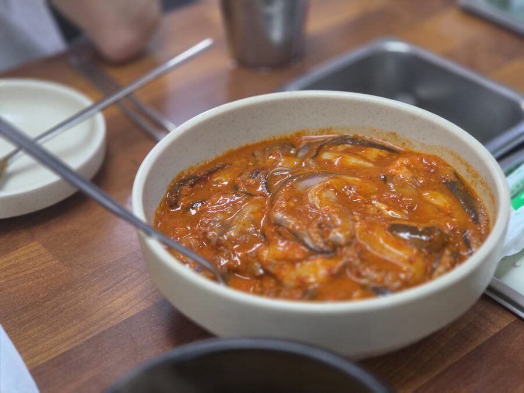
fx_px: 1044
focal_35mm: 69
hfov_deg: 28.2
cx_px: 262
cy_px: 196
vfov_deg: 21.3
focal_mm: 7
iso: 400
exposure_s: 1/120
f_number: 2.4
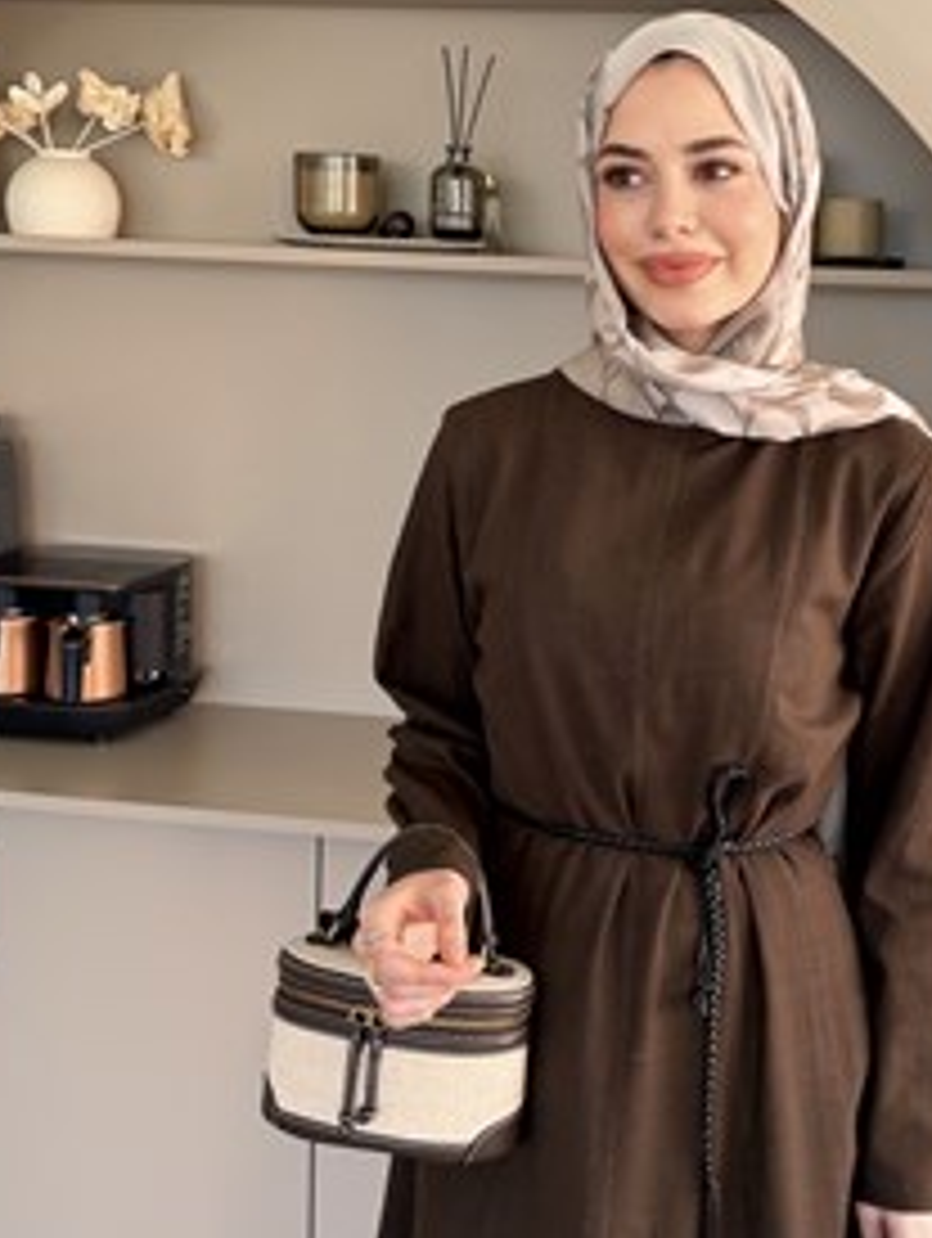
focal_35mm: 36
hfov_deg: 39.2
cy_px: 709
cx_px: 635
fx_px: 1289
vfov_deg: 51.1
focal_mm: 6.76
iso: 125
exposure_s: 1/121
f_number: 1.78
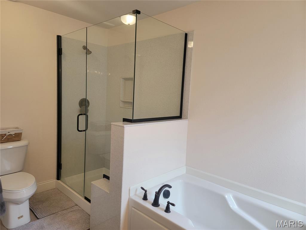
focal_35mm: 24
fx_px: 212
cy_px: 115
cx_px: 153
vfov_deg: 56.8
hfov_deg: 71.6
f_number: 1.8
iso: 100
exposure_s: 1/120
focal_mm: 6.7
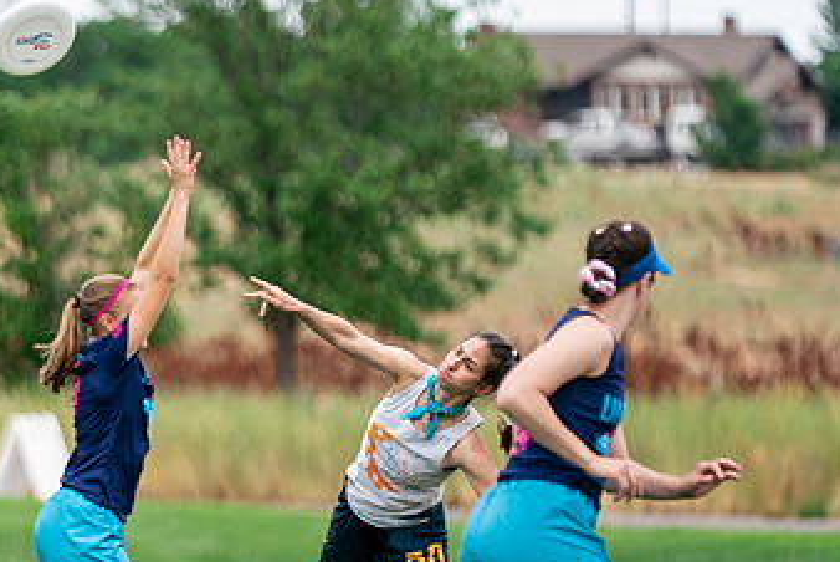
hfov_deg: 3.6
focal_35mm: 566
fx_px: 13218
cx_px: 26
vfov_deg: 2.4
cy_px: 356
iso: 640
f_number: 2.8
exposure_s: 1/3200
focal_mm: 200
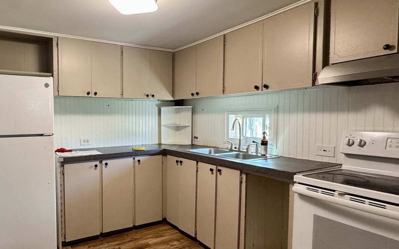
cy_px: 132
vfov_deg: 51.0
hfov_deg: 72.6
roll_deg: +0.4
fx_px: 261
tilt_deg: -4.3
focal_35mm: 24
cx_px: 134
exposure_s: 1/59
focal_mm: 2.22
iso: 320
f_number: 2.2
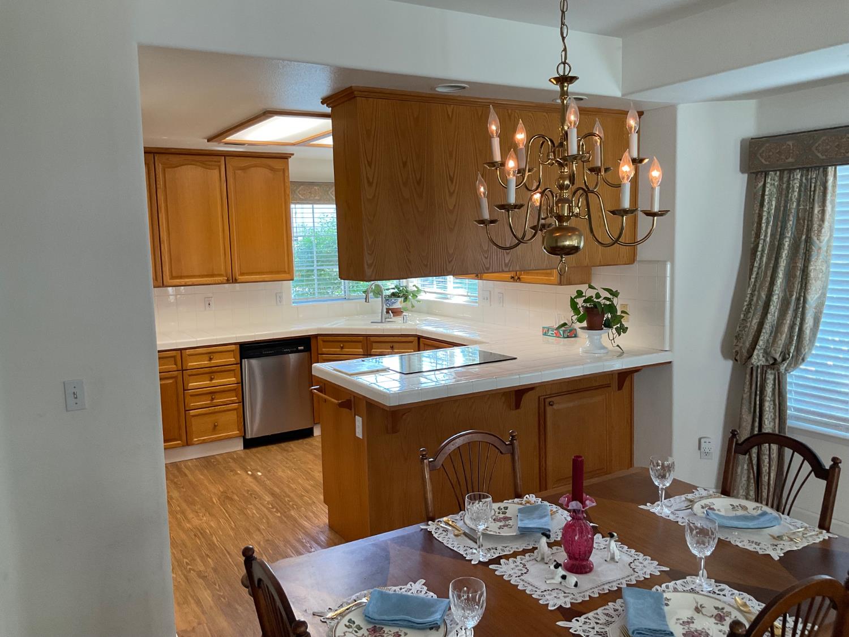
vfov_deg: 48.2
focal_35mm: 29
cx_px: 424
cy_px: 318
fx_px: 711
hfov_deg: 61.7
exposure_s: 1/60
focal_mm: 3
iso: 64
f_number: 1.8
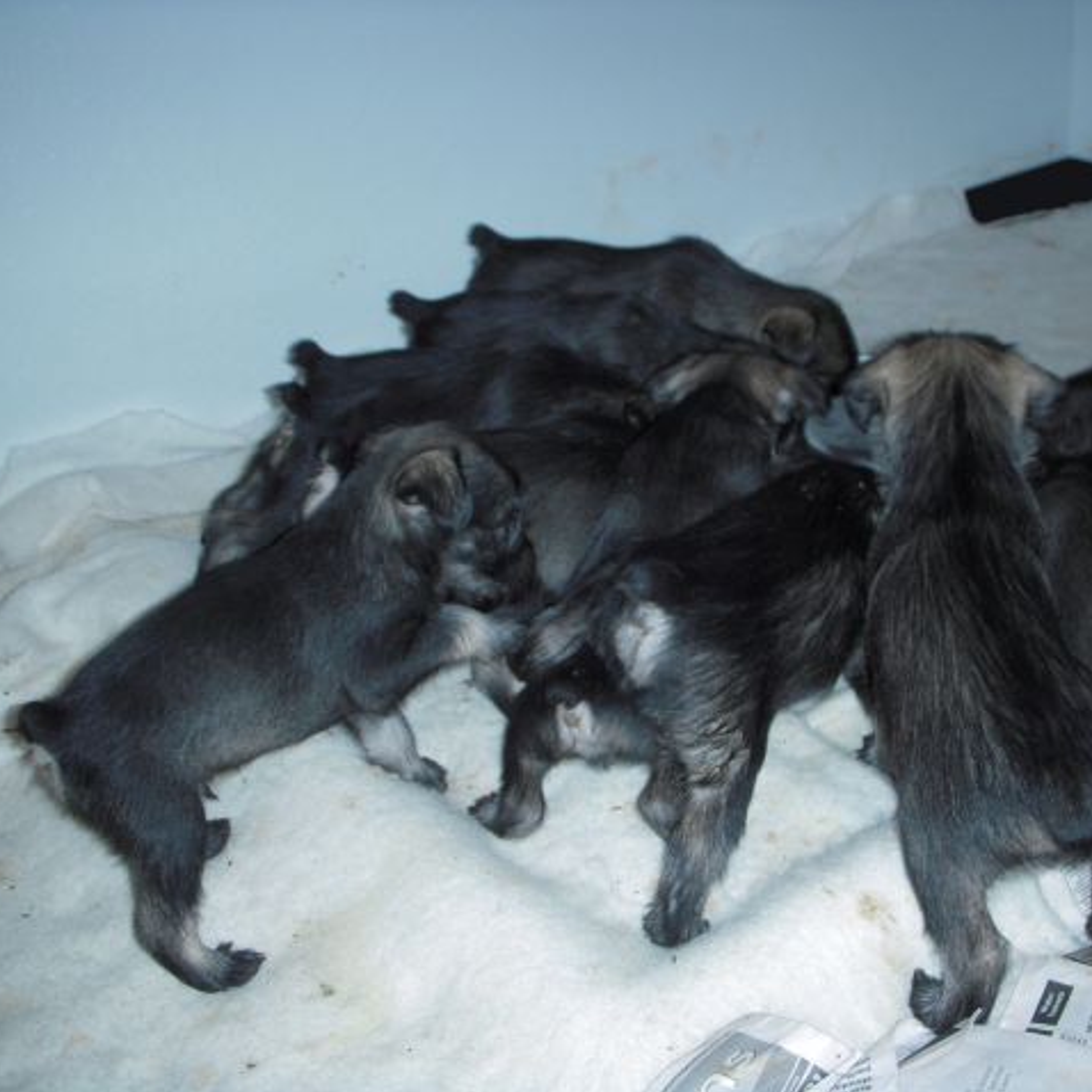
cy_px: 546
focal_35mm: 45
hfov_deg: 37.3
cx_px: 694
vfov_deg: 37.6
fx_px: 1606
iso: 100
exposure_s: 1/30
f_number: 3.3
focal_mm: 6.3
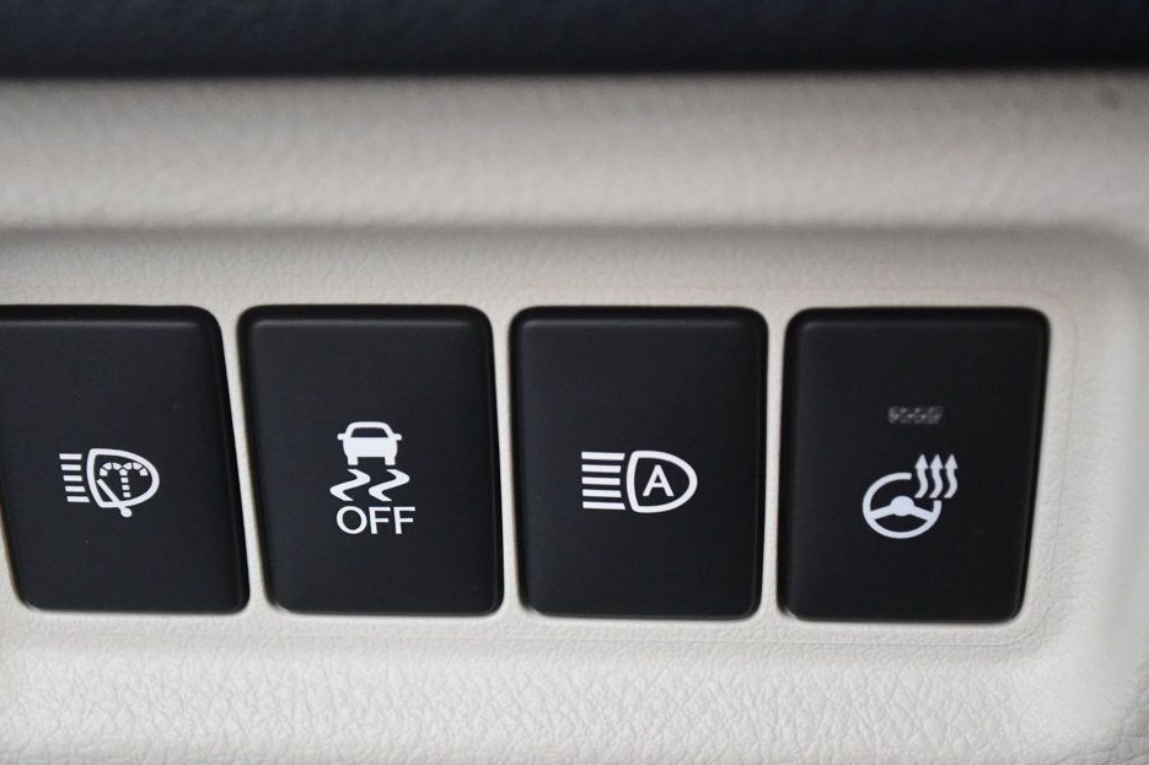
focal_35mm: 69
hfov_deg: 29.2
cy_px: 408
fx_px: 2202
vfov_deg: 19.7
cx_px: 525
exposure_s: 1/60
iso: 5600
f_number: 5.3
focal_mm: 42
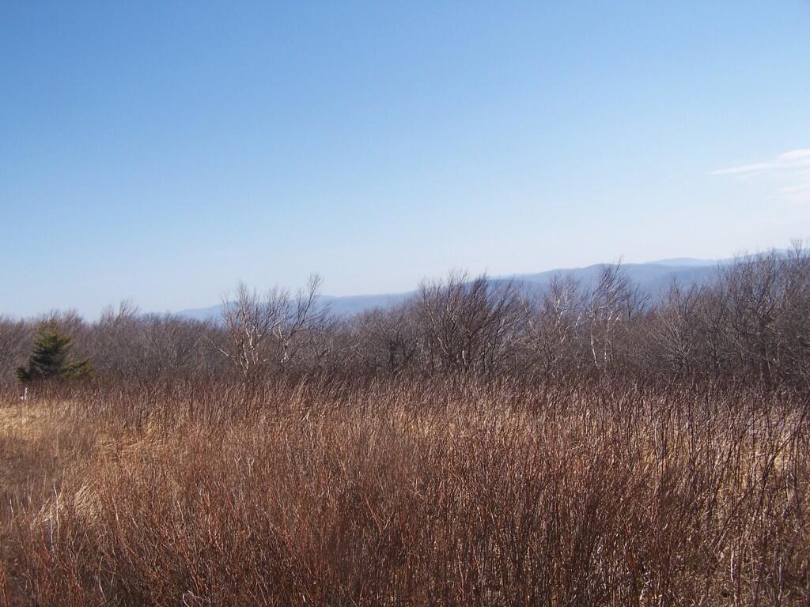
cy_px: 304
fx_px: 889
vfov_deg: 37.7
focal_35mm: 38
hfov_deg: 49.0
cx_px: 405
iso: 80
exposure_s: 1/640
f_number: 4
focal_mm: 6.3
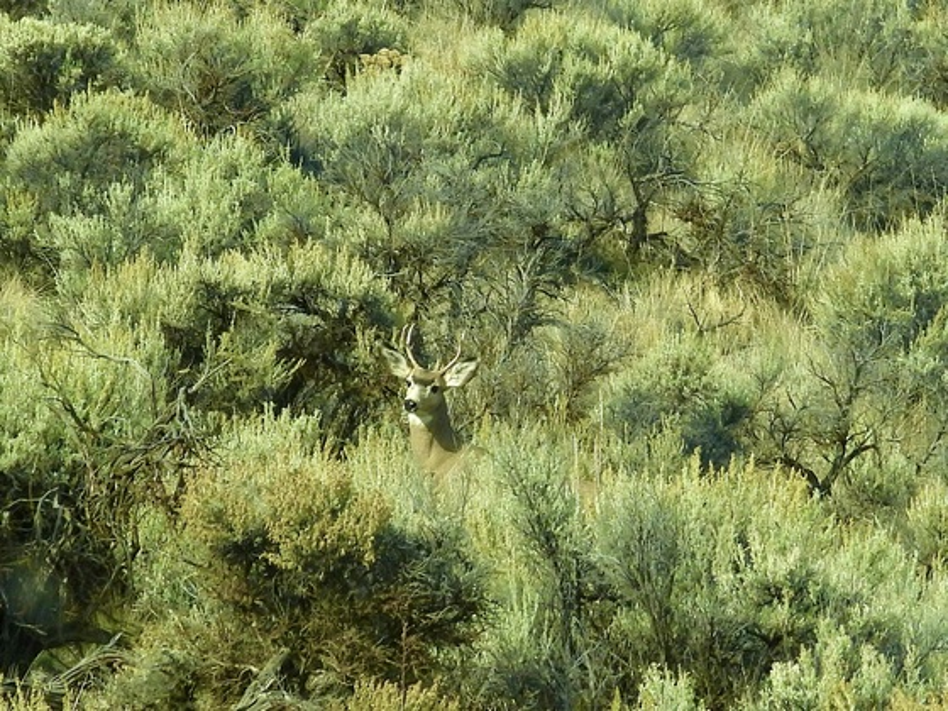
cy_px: 356
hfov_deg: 15.8
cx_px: 474
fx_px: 3423
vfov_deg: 11.9
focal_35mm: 125
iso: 100
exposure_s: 1/400
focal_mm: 22.5
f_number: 4
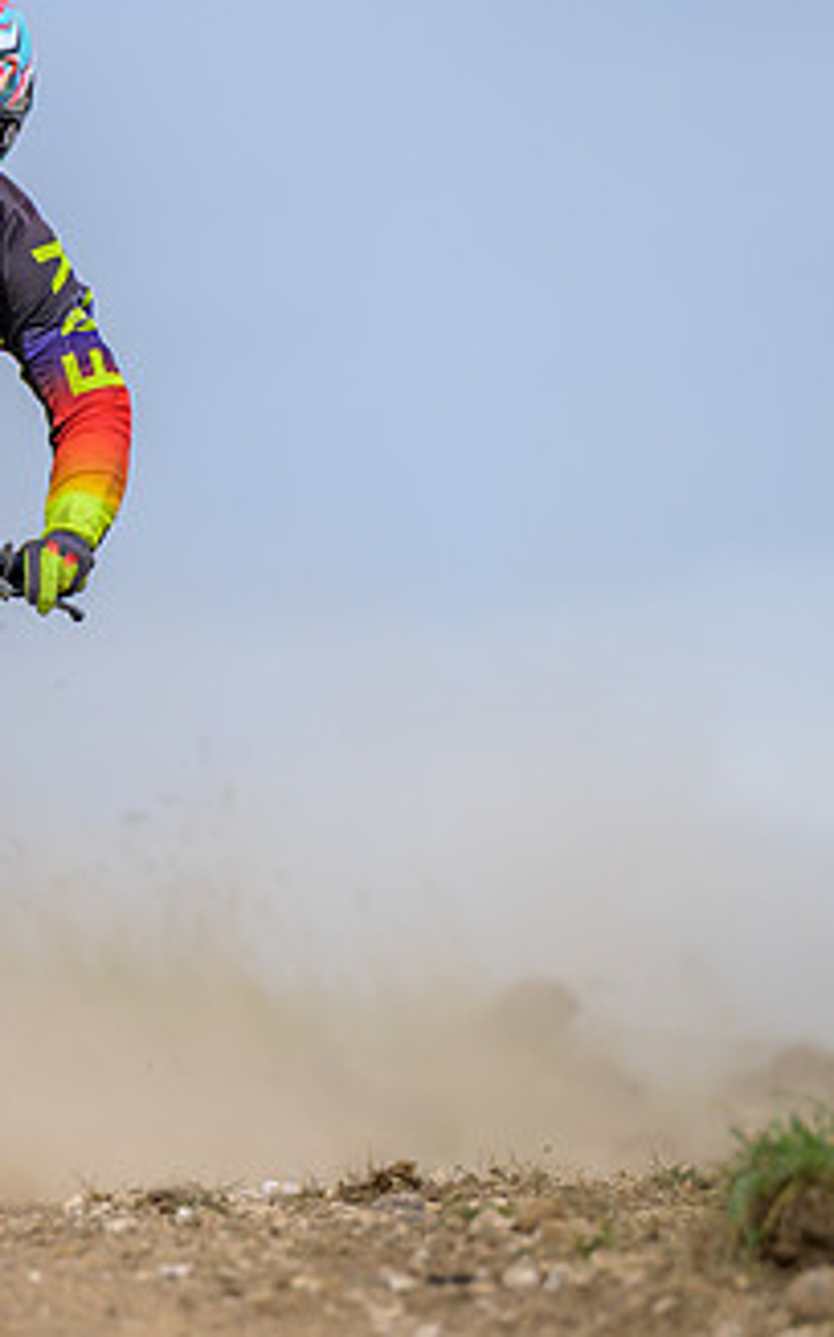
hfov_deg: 2.4
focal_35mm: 542
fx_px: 19737
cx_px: -270
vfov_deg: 3.9
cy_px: 642
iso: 64
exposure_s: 1/400
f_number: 4
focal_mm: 200
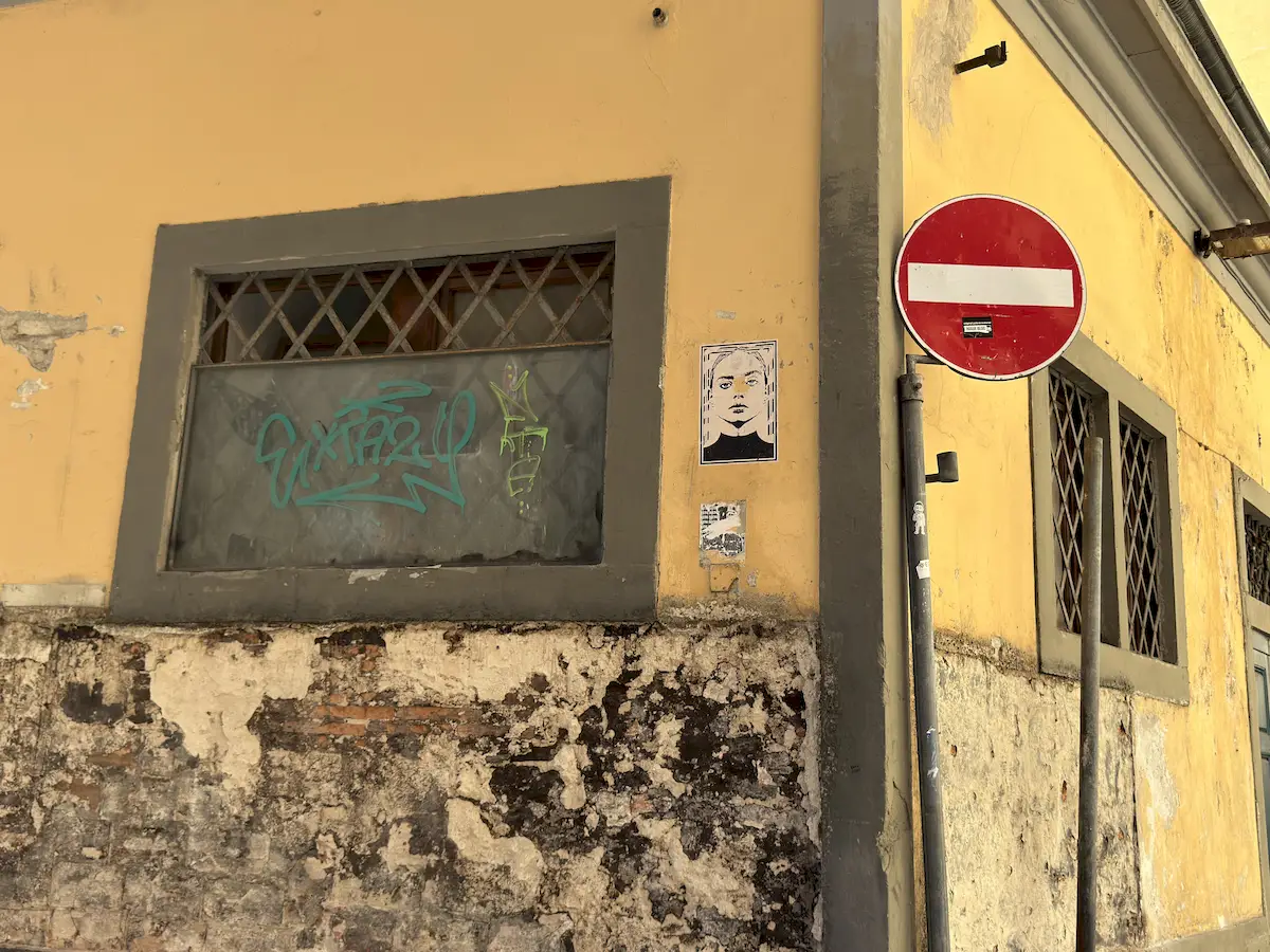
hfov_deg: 52.6
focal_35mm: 35
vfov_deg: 40.7
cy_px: 476
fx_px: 1284
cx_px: 635
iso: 80
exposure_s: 1/1126
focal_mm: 6.76
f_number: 1.78
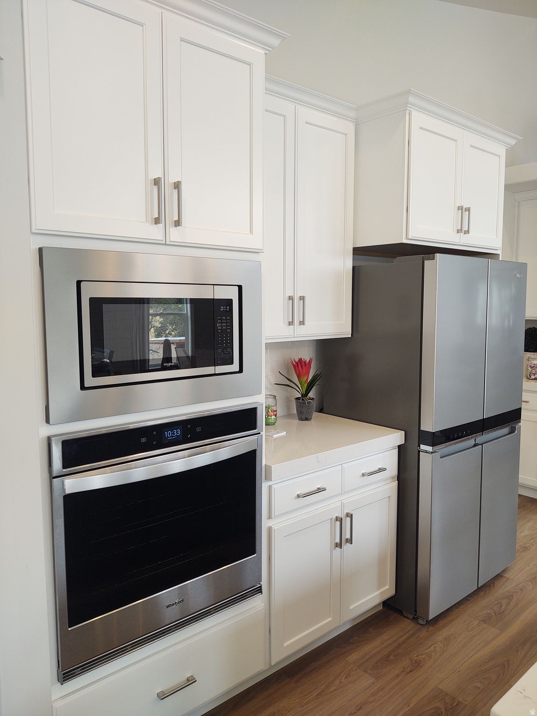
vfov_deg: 65.3
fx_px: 558
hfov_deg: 51.4
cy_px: 358
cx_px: 268
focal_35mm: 27
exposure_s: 1/100
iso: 103
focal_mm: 4.75
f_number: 1.7
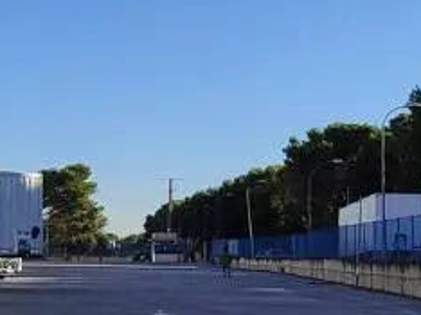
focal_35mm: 107
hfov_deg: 17.6
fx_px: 1300
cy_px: 212
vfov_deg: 13.8
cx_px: -68
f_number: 1.89
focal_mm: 5.95
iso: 50
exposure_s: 1/1048
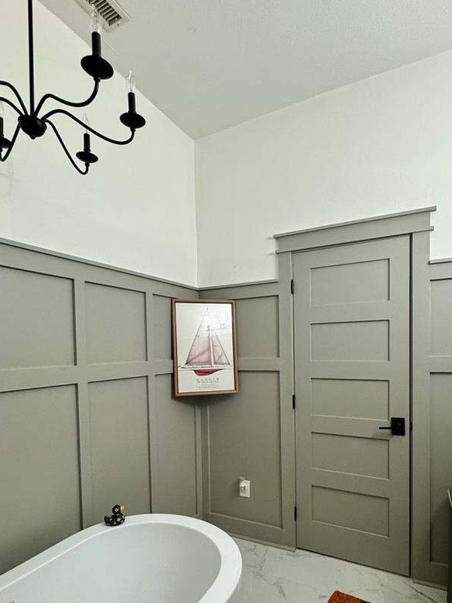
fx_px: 366
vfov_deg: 78.0
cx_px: 227
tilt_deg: -2.3
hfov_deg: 63.4
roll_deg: +1.5
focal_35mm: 21
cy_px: 363
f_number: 2.2
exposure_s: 1/60
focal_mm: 2.22
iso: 200
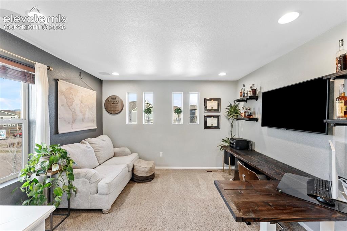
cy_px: 116
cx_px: 174
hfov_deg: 104.3
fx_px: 135
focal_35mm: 14
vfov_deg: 81.2
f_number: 8
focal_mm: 14
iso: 640
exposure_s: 1/25
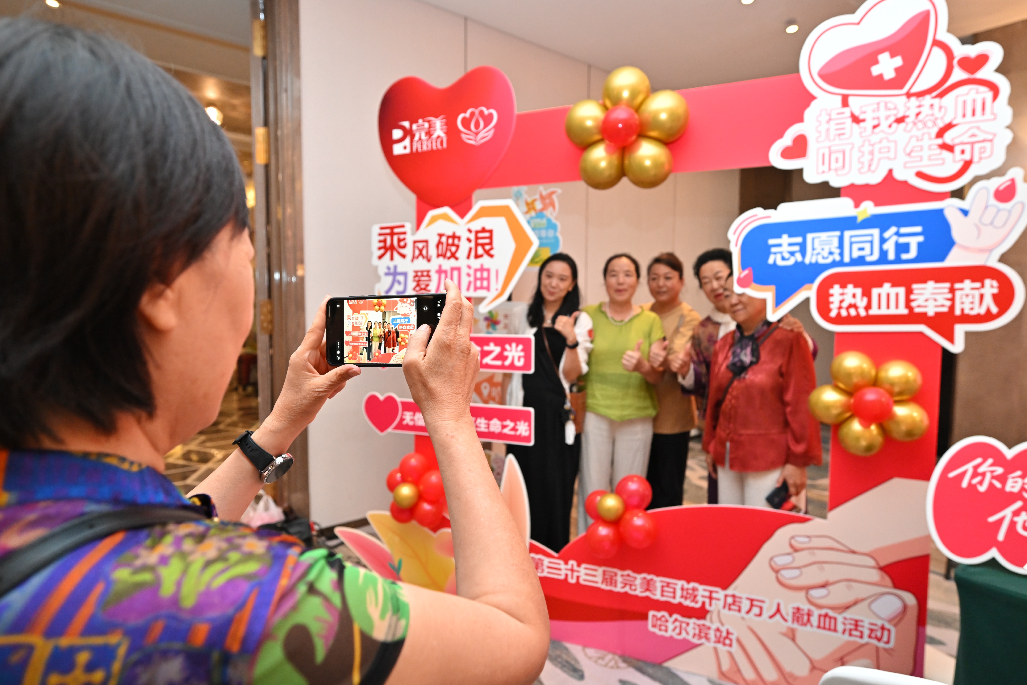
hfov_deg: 84.0
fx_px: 570
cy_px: 342
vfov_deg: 61.9
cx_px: 514
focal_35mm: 20
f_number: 4
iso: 2000
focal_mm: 20
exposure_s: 1/182
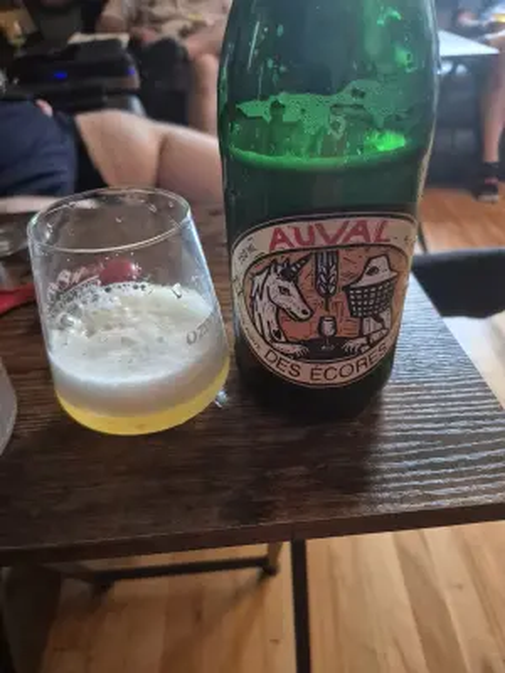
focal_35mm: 23
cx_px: 252
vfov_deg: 73.9
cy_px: 336
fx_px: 447
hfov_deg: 58.9
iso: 1600
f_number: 1.8
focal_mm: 5.4
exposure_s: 1/60
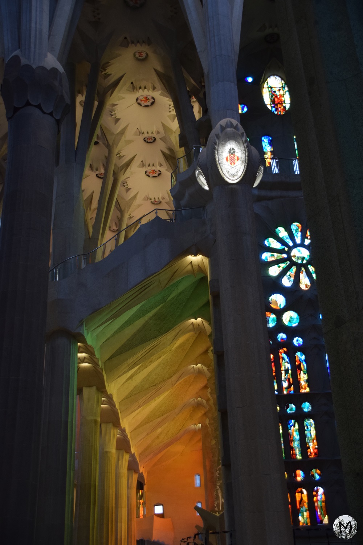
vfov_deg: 46.4
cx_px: 182
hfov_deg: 31.9
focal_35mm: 42
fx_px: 635
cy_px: 272
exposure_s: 1/60
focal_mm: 28
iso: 720
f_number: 4
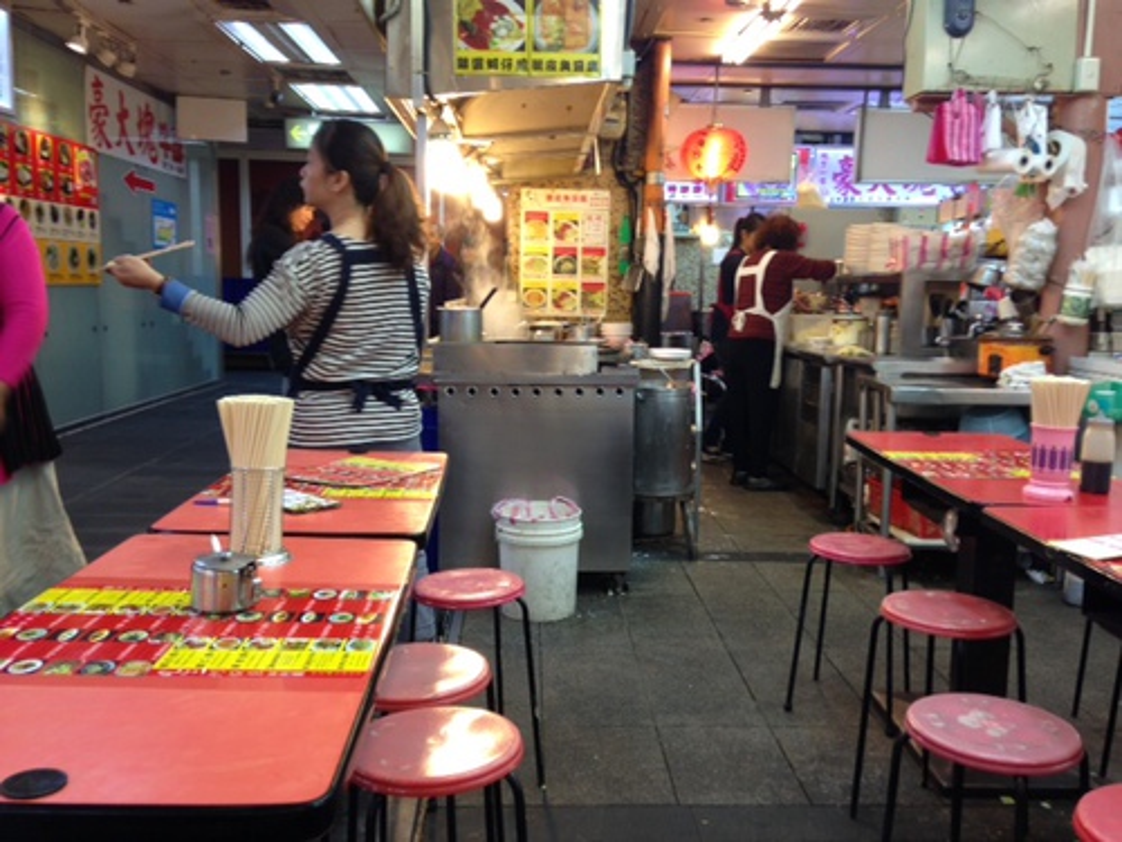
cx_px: 561
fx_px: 1070
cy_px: 421
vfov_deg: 42.9
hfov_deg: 55.4
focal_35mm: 33
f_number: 2.4
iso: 50
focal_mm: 4.13
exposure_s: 1/20
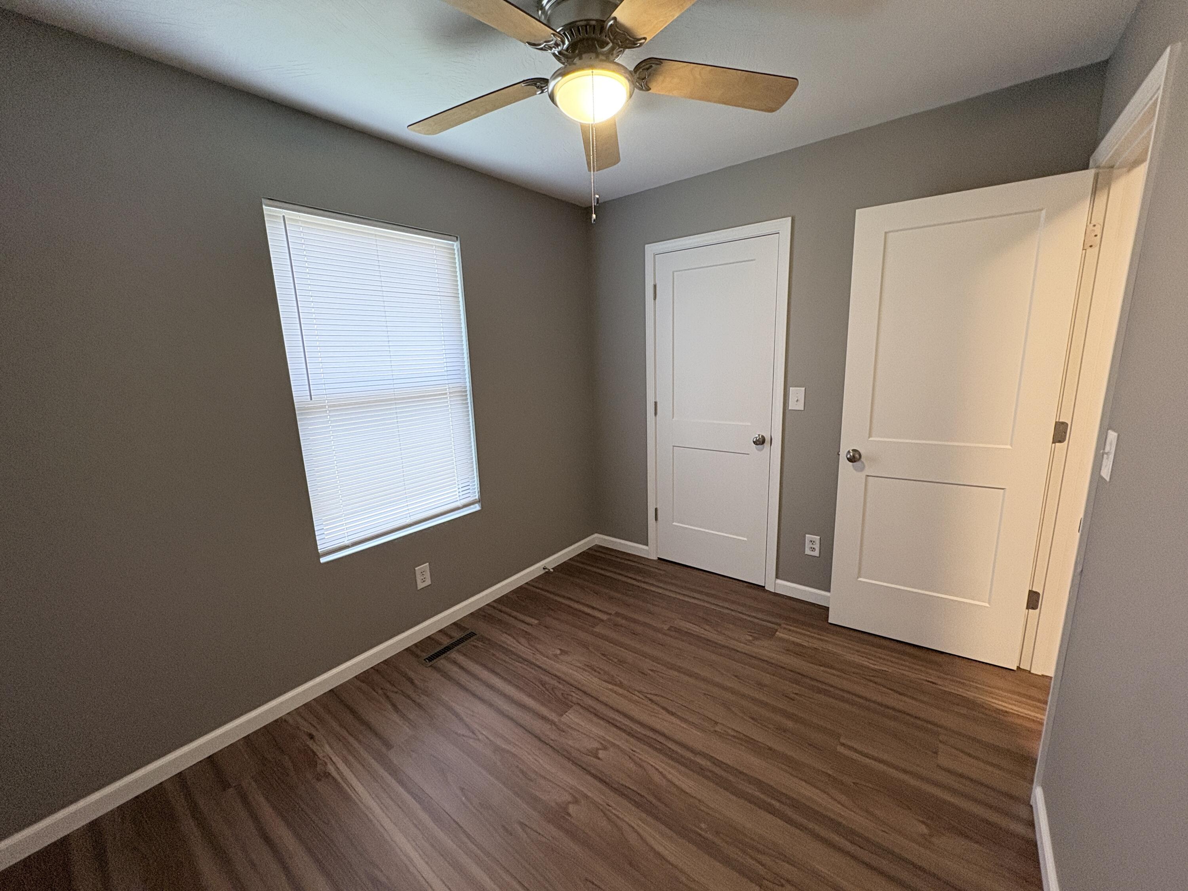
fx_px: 480
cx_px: 594
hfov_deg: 102.1
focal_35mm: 14
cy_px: 446
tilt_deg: -10.7
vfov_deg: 85.7
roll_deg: +2.3
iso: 200
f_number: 2.2
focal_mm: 2.22
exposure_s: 1/60
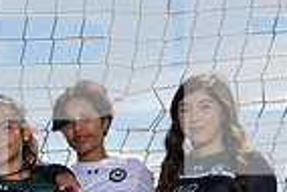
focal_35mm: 144
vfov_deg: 9.2
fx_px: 1149
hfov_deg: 13.5
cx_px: -133
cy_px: 326
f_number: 9
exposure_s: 1/250
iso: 100
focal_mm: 33
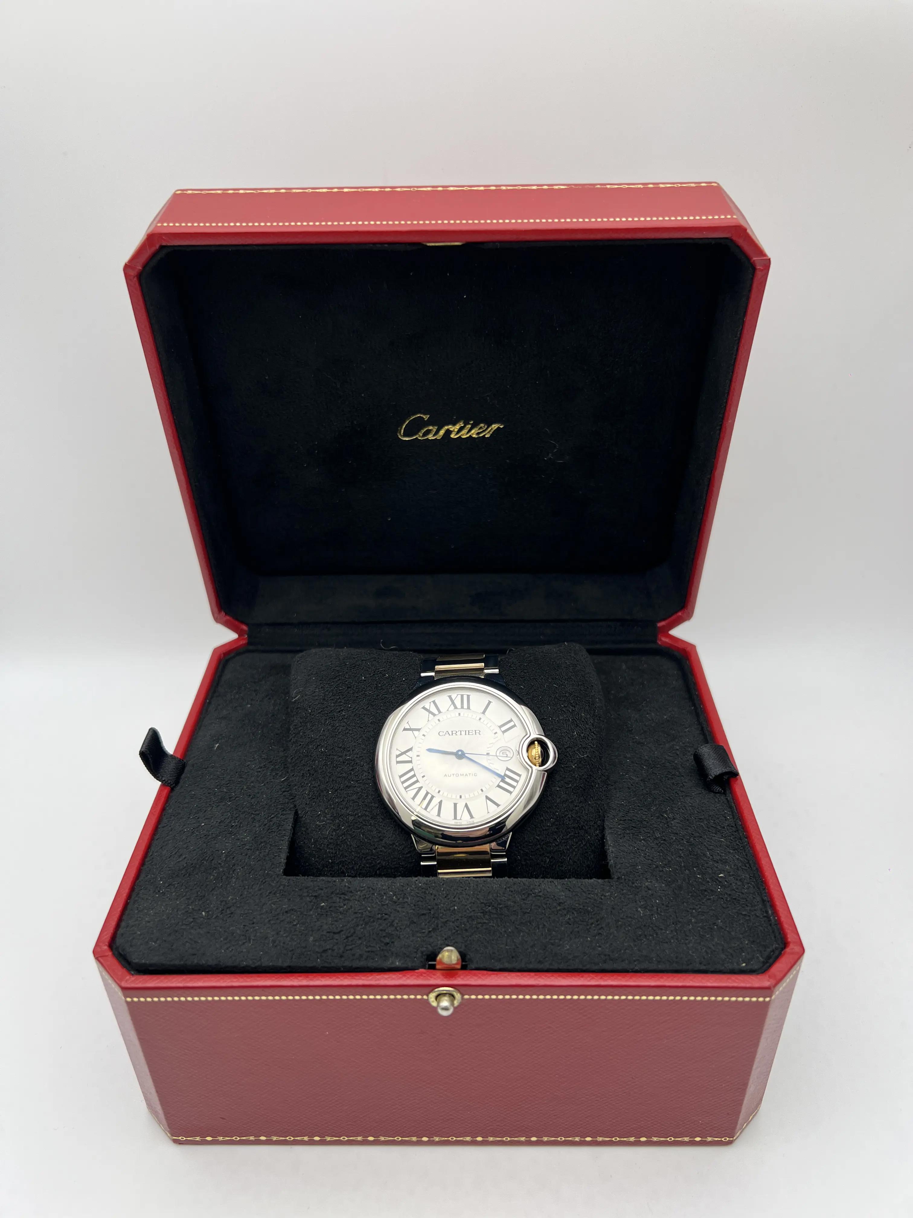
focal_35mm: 26
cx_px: 456
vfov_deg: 67.3
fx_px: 914
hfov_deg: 53.1
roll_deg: +1.7
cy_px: 609
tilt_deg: -32.3
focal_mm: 5.7
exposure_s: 1/180
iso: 40
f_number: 1.5
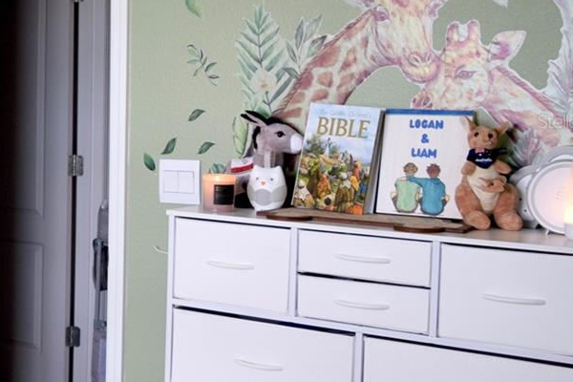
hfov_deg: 24.9
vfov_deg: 18.9
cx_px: -141
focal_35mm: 72
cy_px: 121
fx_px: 1146
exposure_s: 1/60
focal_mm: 18
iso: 400
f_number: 4
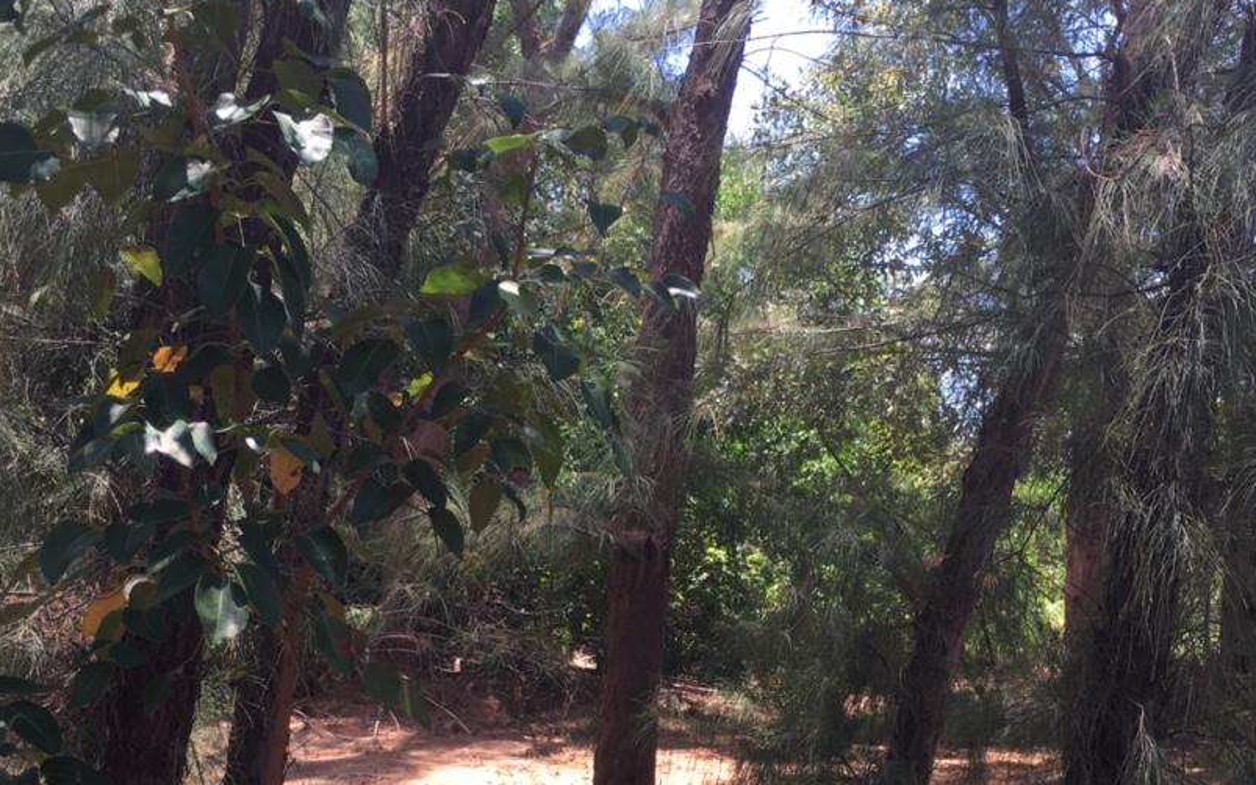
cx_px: 746
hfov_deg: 40.9
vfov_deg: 25.7
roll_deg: -0.6
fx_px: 1677
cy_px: 663
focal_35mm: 49
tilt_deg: -3.3
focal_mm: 4.15
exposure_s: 1/222
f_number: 2.2
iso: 25
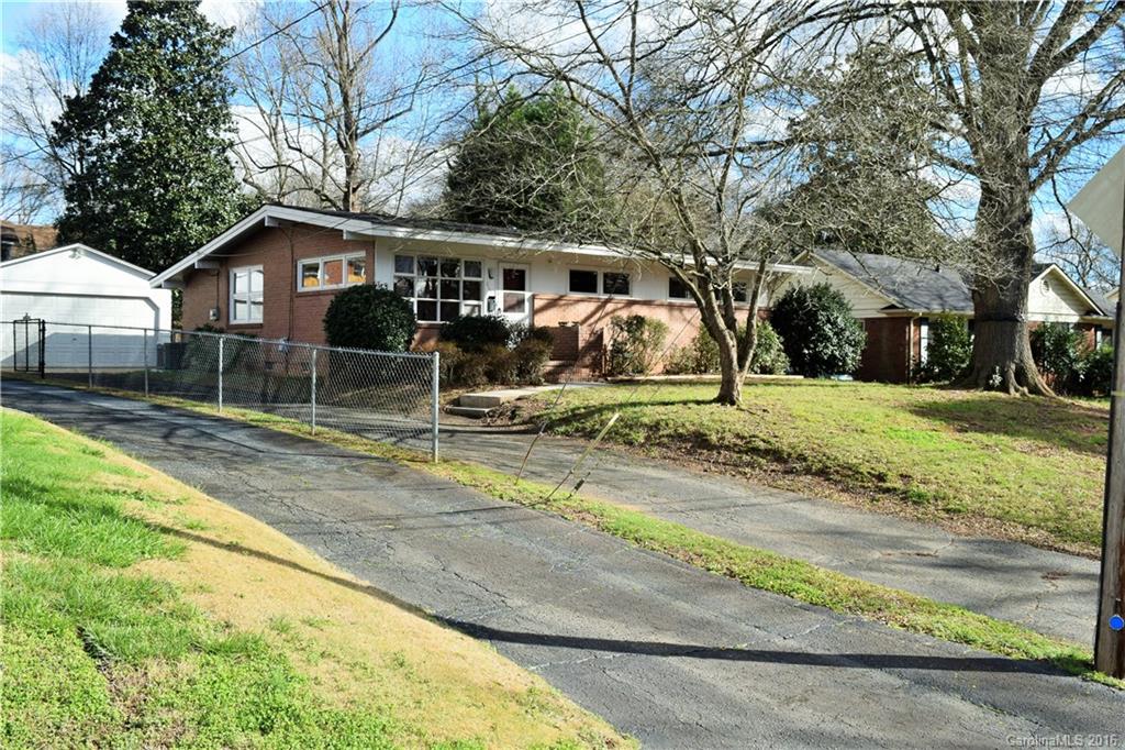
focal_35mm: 34
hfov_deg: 55.1
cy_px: 375
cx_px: 562
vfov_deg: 38.3
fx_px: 1078
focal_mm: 23
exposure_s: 1/250
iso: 400
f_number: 8
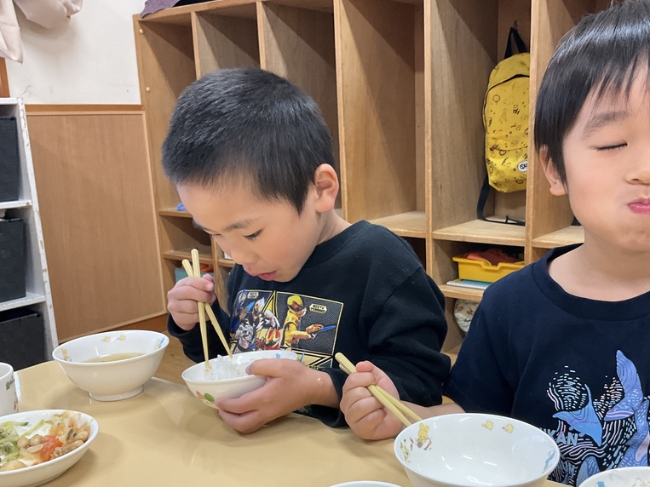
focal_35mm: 38
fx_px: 713
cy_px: 293
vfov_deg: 37.6
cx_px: 387
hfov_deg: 48.7
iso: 80
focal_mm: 3
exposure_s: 1/60
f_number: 1.8
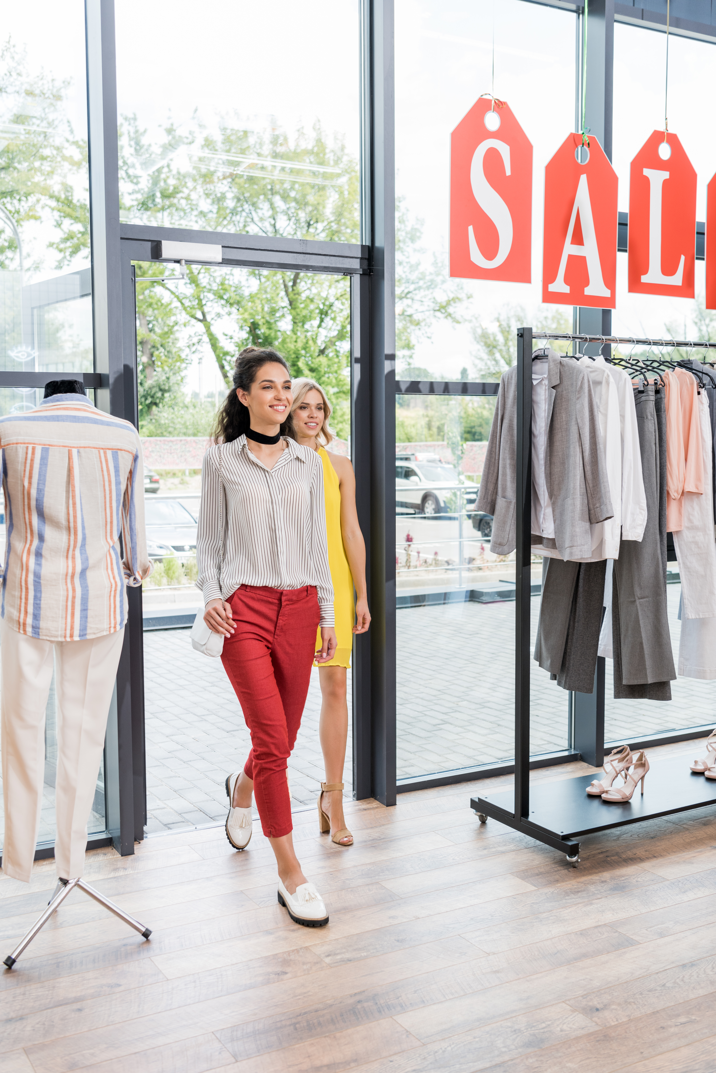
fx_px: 1133
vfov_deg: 50.7
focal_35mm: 38
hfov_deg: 35.1
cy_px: 536
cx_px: 358
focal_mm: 38
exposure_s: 1/200
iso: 200
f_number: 4
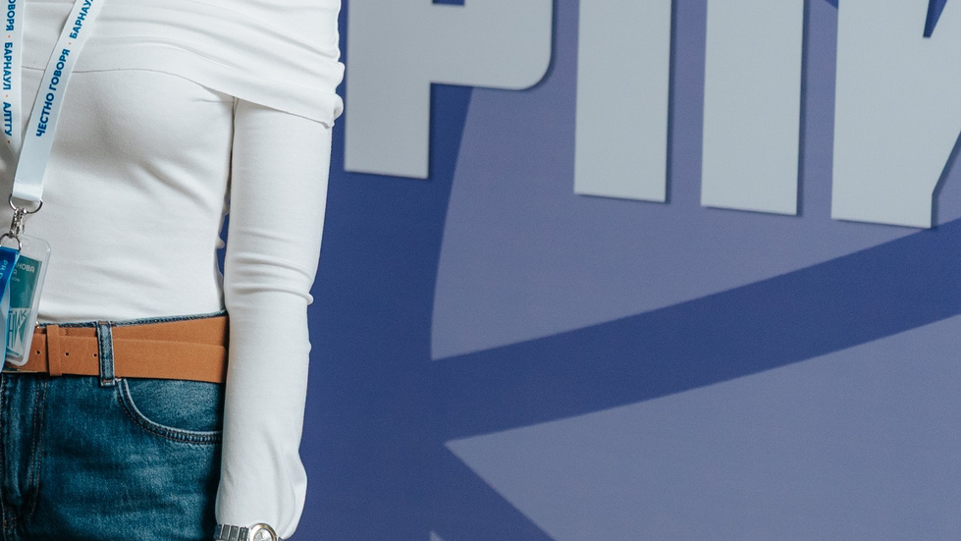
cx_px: -133
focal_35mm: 137
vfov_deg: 8.8
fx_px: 3491
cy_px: 7
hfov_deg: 15.2
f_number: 2.8
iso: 800
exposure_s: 1/160
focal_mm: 50
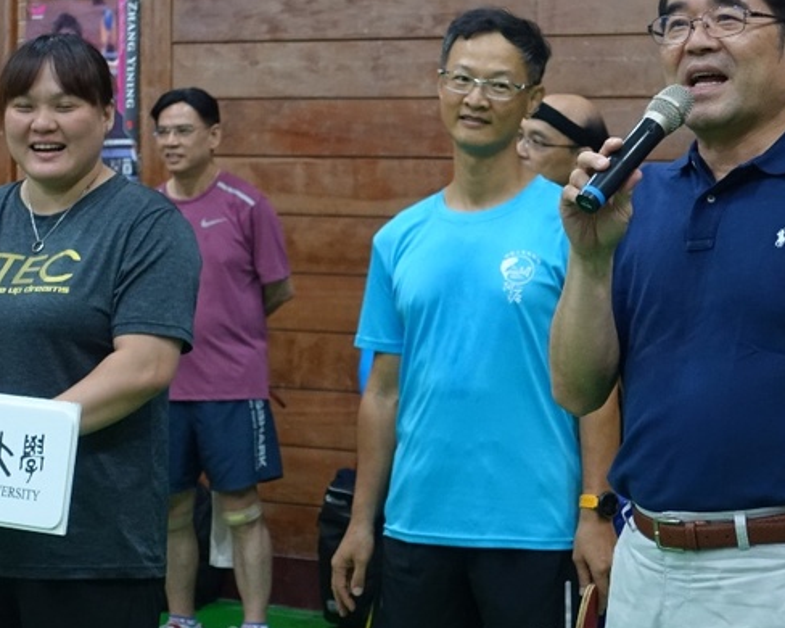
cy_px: 224
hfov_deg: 15.2
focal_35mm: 127
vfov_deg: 12.1
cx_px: 425
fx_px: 2949
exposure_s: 1/50
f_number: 2.8
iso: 800
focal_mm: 20.25
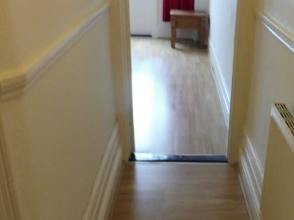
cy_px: 153
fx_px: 399
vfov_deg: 30.6
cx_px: 224
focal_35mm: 47
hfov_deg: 39.3
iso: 400
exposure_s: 1/10
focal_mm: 4.3
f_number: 3.3
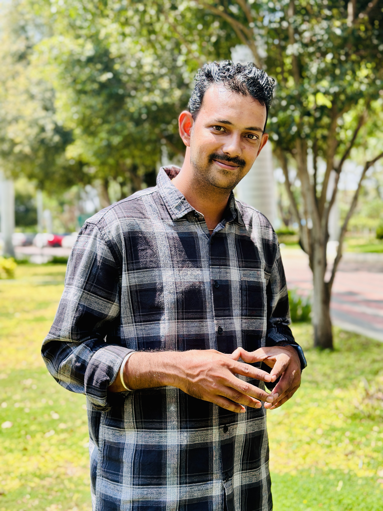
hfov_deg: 30.3
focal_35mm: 48
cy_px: 256
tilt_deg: -2.0
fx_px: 708
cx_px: 192
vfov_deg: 39.7
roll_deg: +0.4
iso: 80
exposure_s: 1/1157
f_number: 1.78
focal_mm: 6.86
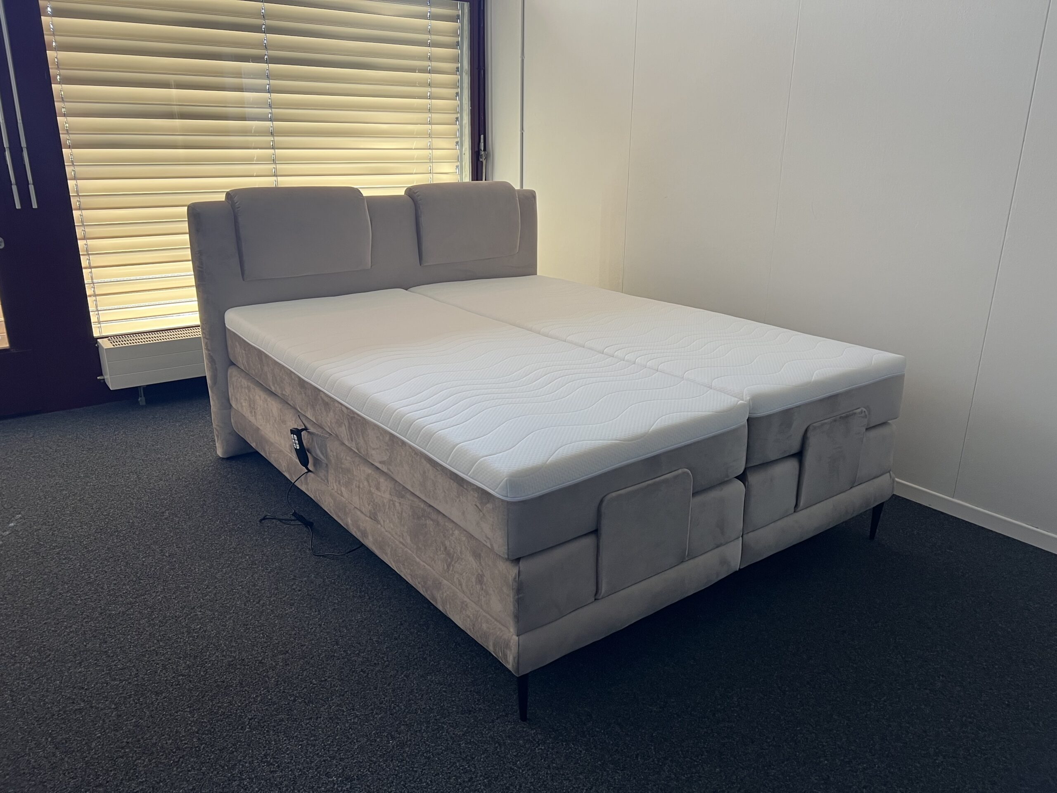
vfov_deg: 53.1
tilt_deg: -19.2
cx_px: 528
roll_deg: -0.3
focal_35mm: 26
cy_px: 396
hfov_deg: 67.3
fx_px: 794
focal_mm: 5.7
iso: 125
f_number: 1.5
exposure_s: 1/96
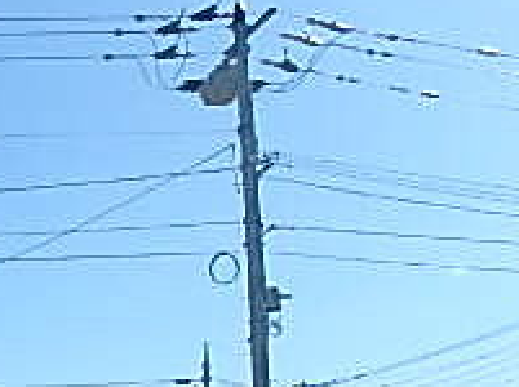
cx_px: -201
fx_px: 1003
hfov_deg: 24.3
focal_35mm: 67
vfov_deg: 19.6
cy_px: 544
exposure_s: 1/400
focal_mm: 3.7
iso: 125
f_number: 6
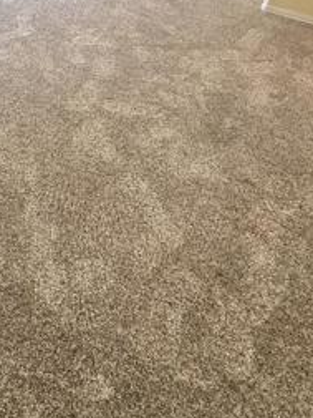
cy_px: -38
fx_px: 398
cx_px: -43
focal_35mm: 33
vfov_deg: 43.4
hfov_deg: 35.7
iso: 50
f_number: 2.2
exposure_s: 1/139
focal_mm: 2.2
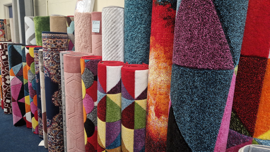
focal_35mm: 26
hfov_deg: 71.9
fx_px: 186
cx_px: 132
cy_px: 73
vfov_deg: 44.4
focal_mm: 5.4
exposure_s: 1/50
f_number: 1.8
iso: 66
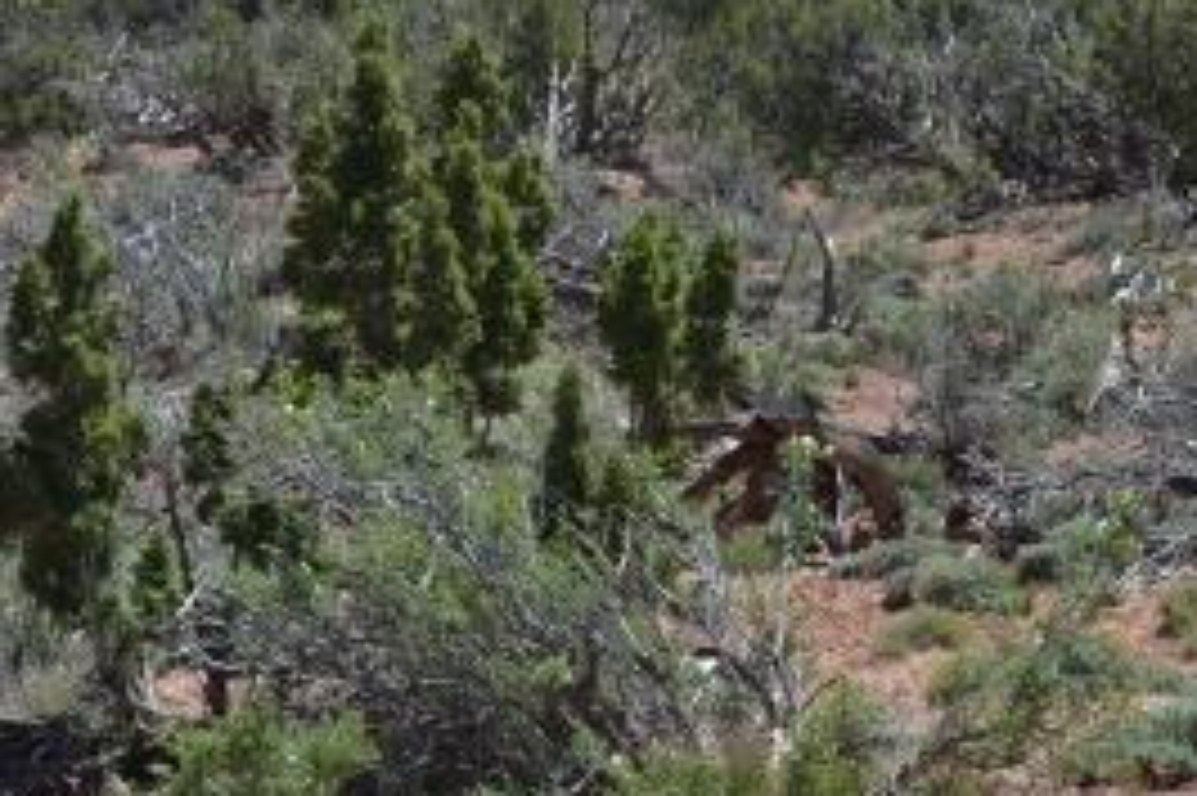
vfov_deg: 5.8
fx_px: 7809
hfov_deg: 8.8
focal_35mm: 235
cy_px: -182
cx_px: 644
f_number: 8
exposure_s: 1/250
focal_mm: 52
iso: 100
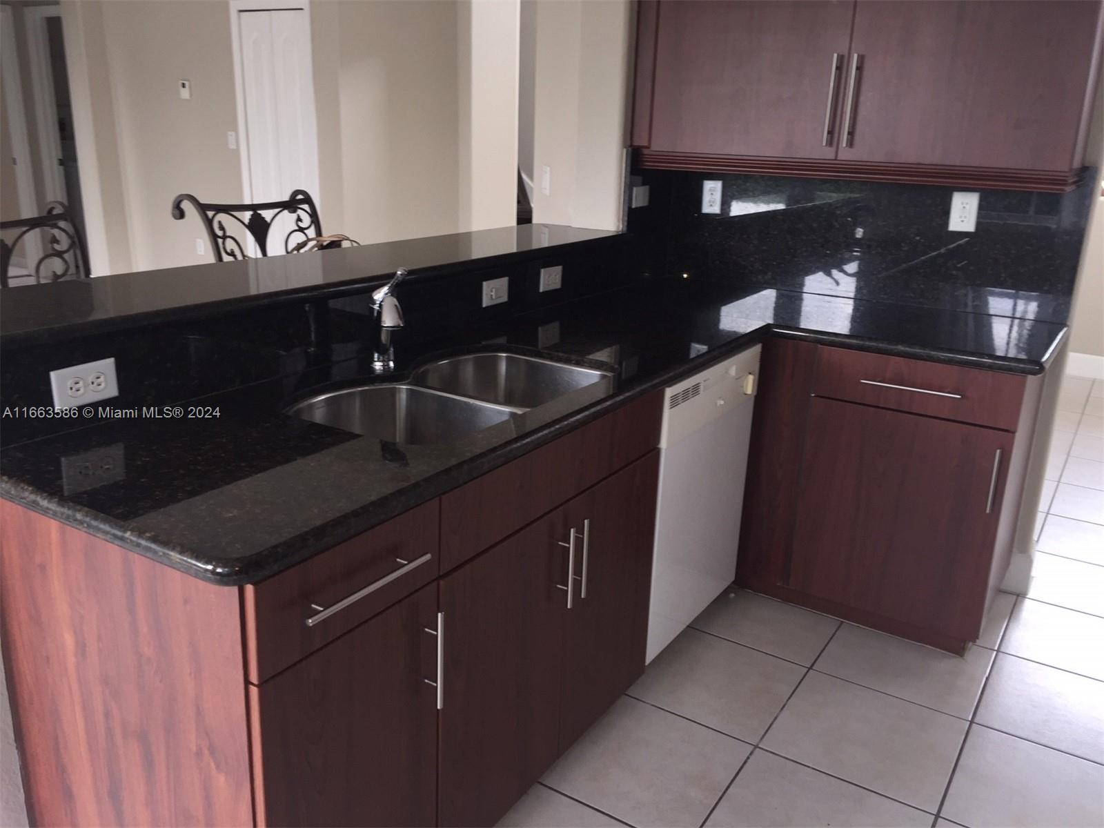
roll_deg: -1.8
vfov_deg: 48.2
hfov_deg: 61.7
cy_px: 414
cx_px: 552
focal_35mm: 29
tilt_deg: -17.0
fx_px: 925
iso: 32
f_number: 2.2
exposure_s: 1/30
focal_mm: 4.15
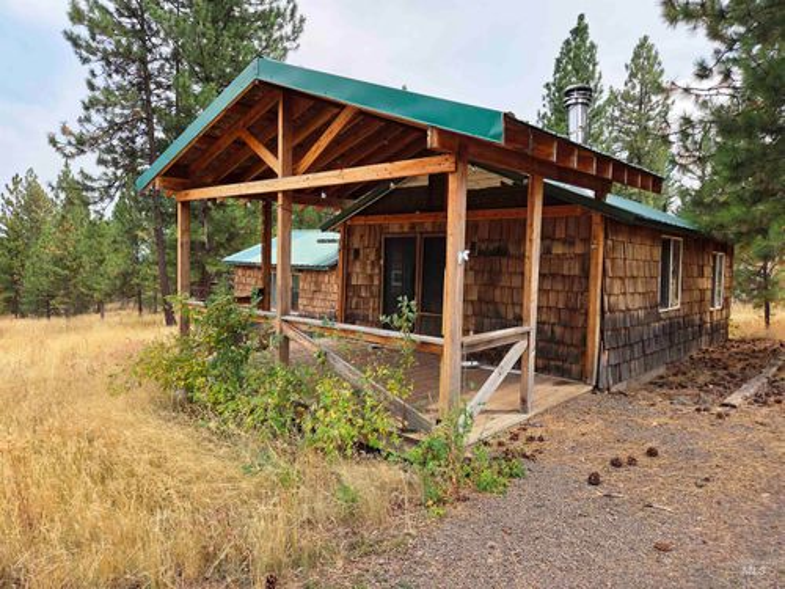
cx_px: 392
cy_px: 294
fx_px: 522
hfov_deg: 73.9
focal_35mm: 23
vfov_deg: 58.9
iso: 80
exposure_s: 1/2043
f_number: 1.8
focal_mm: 5.4
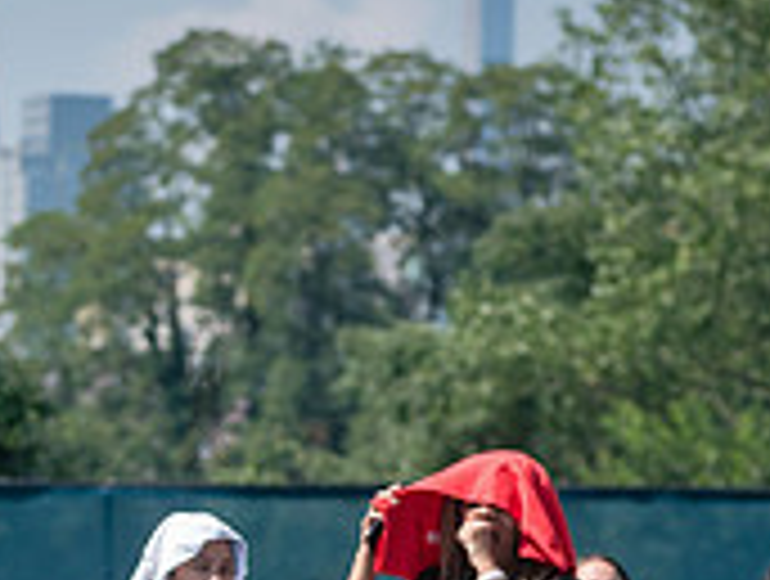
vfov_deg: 3.0
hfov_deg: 3.9
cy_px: 909
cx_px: 323
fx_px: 11190
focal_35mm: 502
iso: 400
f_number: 5
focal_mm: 125
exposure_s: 1/2000
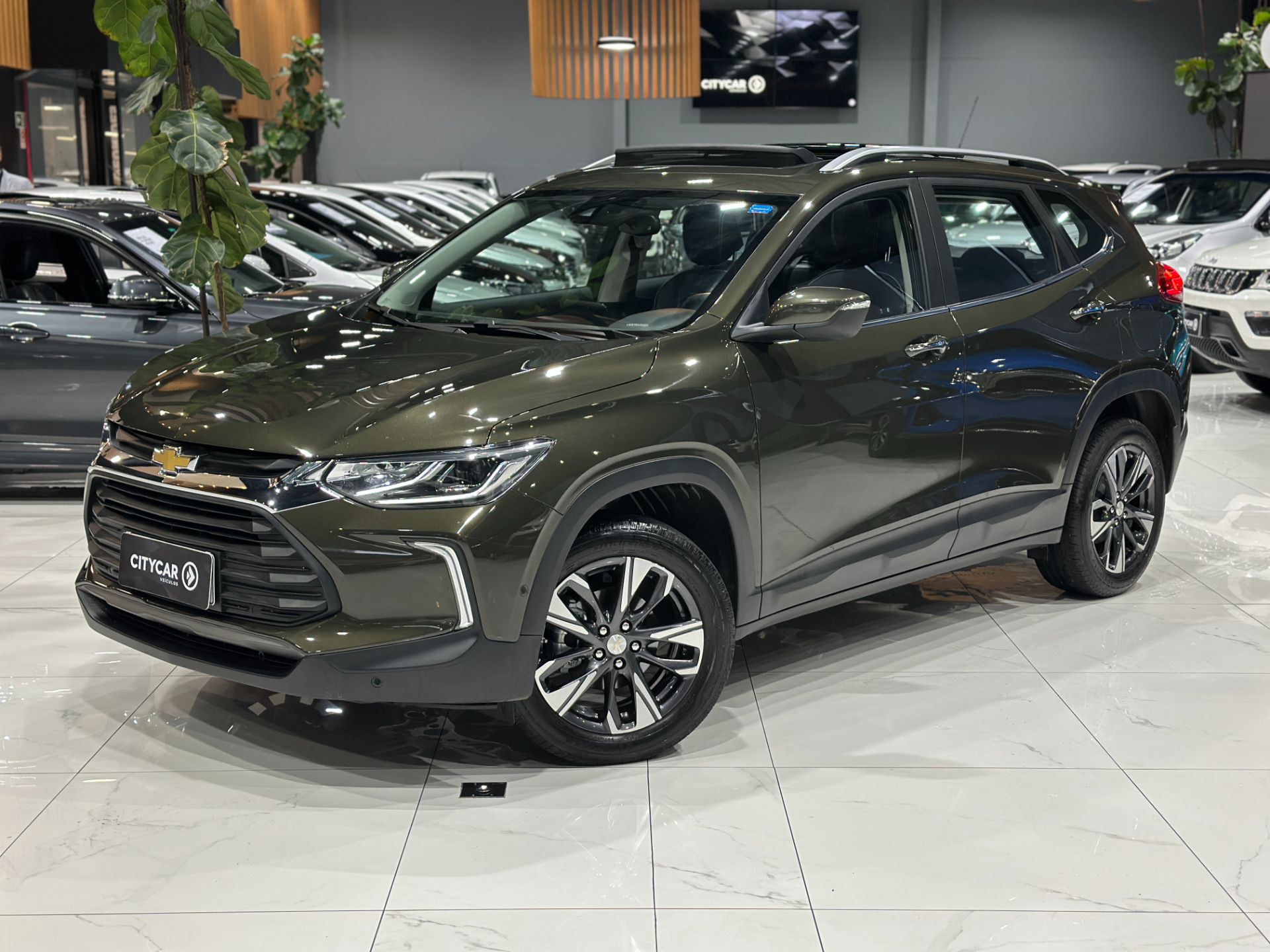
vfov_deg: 30.3
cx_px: 635
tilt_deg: -9.8
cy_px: 476
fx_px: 1761
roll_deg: +0.0
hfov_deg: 39.7
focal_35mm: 48
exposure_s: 1/60
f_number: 1.78
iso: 125
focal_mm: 6.86
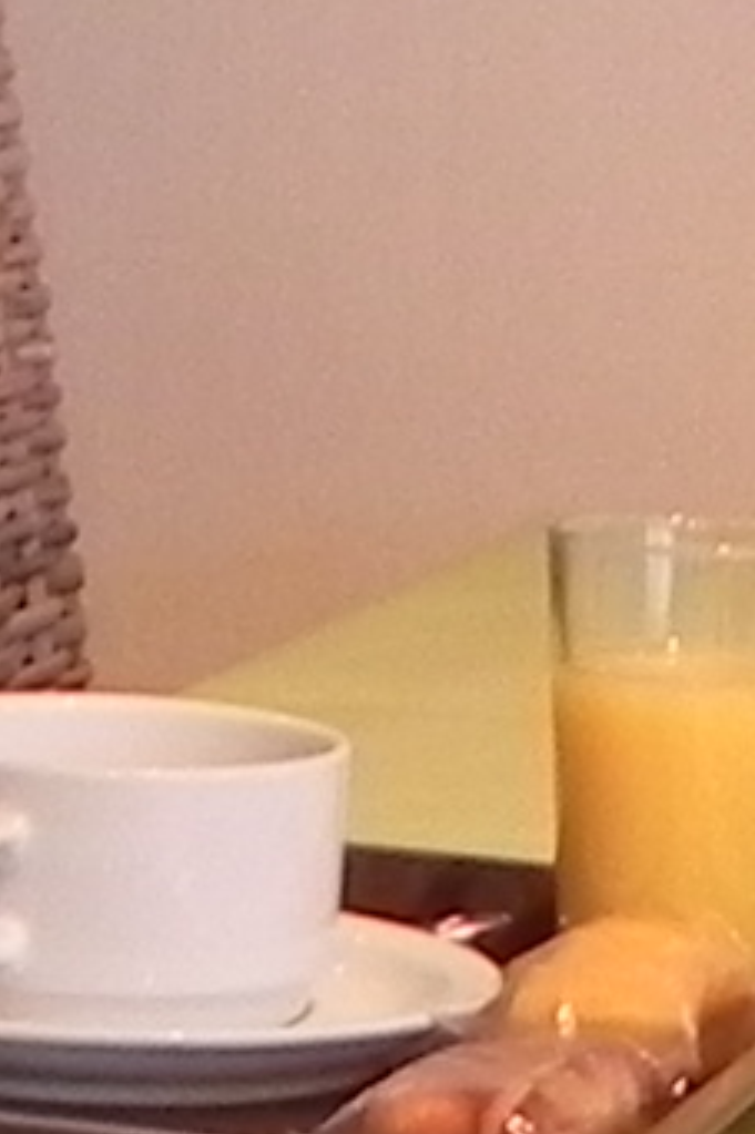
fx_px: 9100
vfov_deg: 7.1
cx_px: -376
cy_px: -229
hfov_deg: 4.7
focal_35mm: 289
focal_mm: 5.2
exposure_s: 1/35
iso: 160
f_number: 2.8
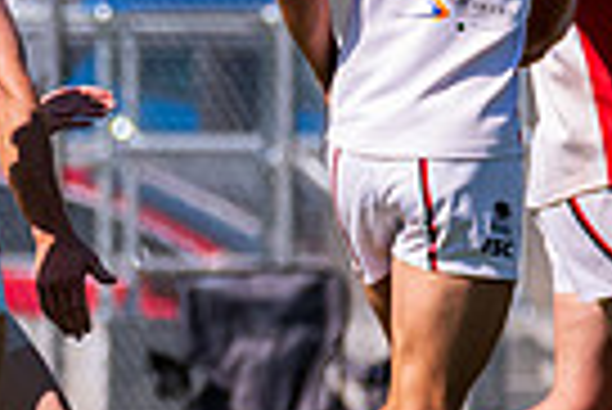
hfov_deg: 0.8
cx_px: -559
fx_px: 46731
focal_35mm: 2746
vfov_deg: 0.5
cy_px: 310
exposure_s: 1/4000
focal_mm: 400
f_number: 6.3
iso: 800
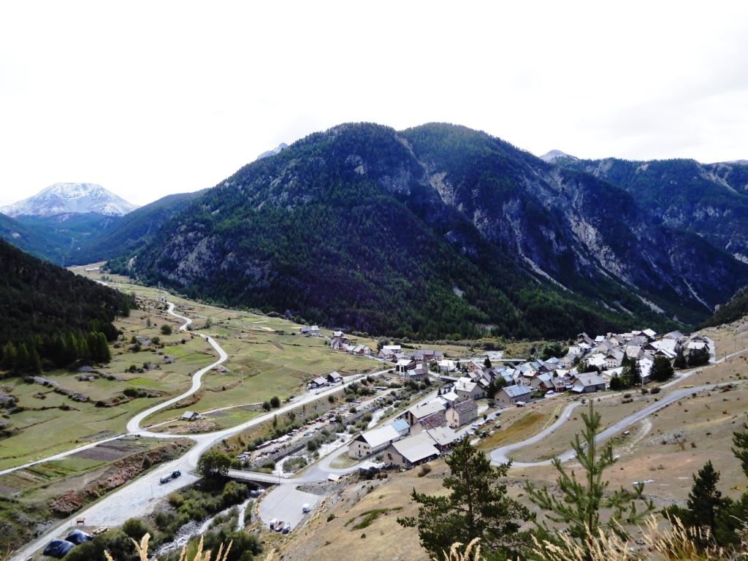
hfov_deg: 71.6
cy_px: 280
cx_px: 374
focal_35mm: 24
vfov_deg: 56.8
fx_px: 519
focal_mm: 4.3
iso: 80
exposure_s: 1/800
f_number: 3.4
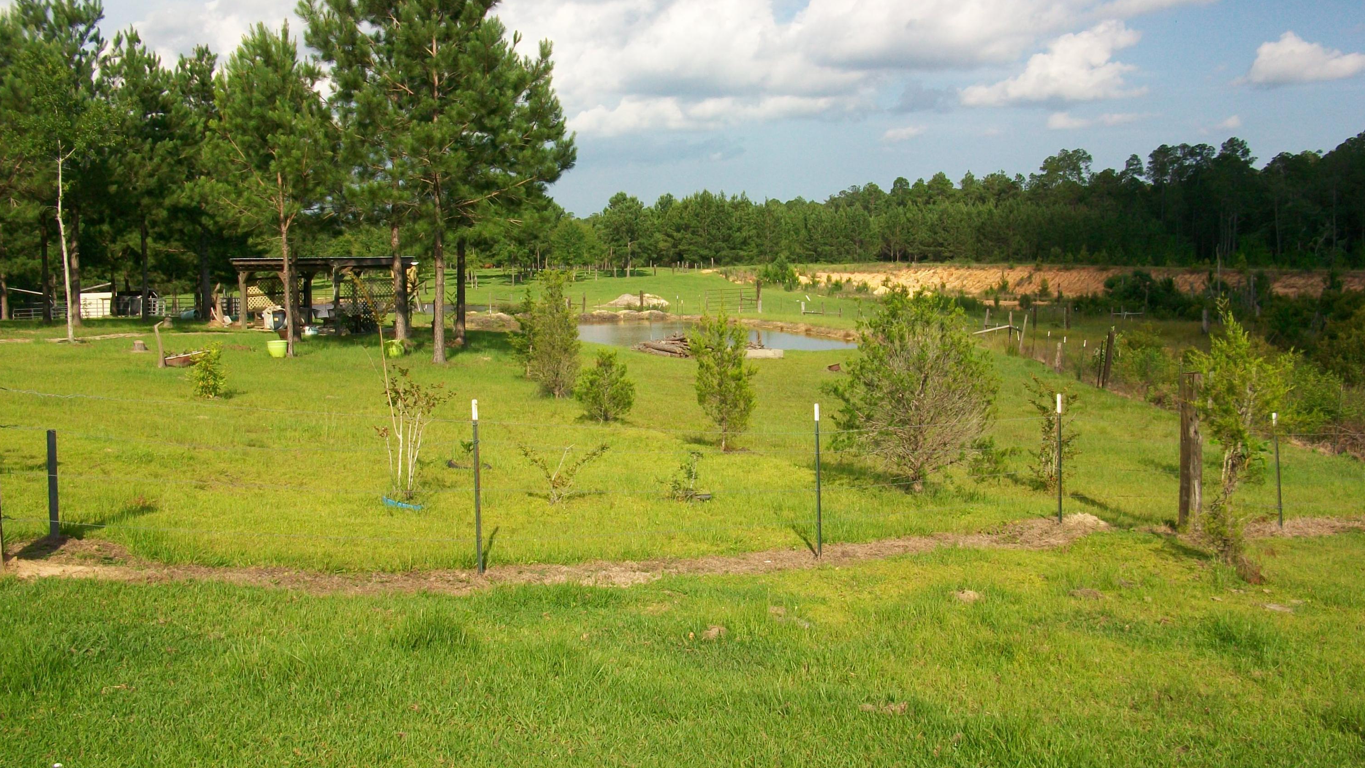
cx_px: 683
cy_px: 338
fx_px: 1267
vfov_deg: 33.7
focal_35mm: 35
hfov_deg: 56.6
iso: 64
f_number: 5.5
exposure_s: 1/320
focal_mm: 5.7
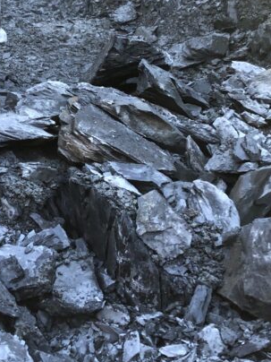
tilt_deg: -10.0
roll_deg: +1.5
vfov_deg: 26.5
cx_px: -71
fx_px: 741
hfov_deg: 19.3
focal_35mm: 71
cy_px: 34
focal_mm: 3.99
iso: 25
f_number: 1.8
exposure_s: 1/30
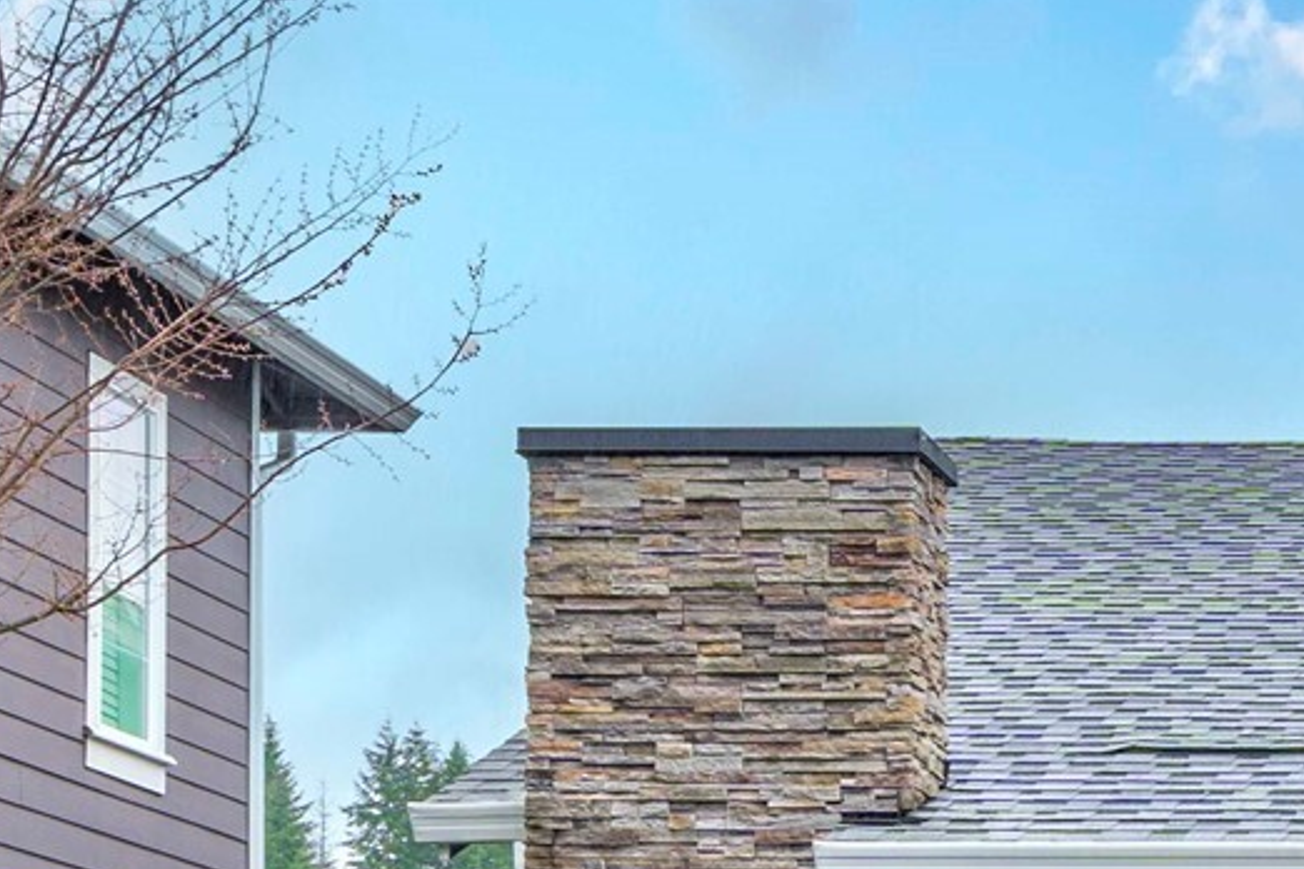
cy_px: 1195
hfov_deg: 21.8
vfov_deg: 16.4
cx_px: 1930
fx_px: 2825
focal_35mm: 78
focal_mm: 24
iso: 100
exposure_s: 1/60
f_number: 7.1
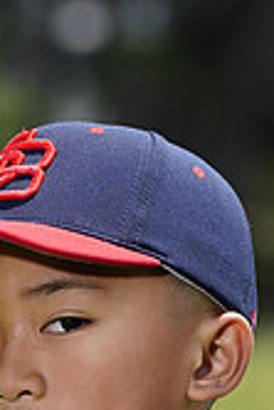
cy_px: 674
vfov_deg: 2.9
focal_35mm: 697
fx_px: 7940
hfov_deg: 2.0
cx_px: -14
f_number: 6.3
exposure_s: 1/250
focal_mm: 200
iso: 100
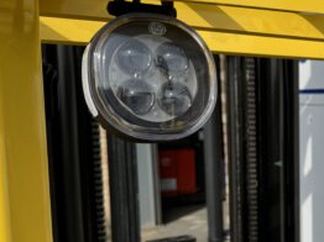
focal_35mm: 55
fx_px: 514
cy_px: 175
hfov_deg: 32.6
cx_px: 310
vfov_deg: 26.2
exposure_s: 1/6410
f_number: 1.78
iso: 80
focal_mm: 6.76
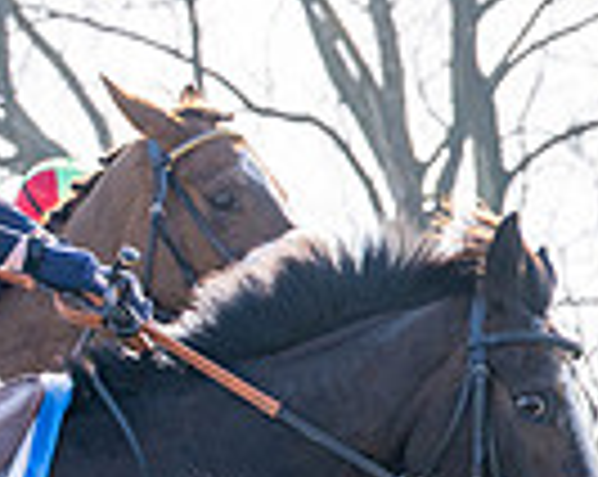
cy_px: 565
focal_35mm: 356
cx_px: -166
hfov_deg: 5.4
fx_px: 6291
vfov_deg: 4.3
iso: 200
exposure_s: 1/2000
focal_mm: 70
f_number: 4
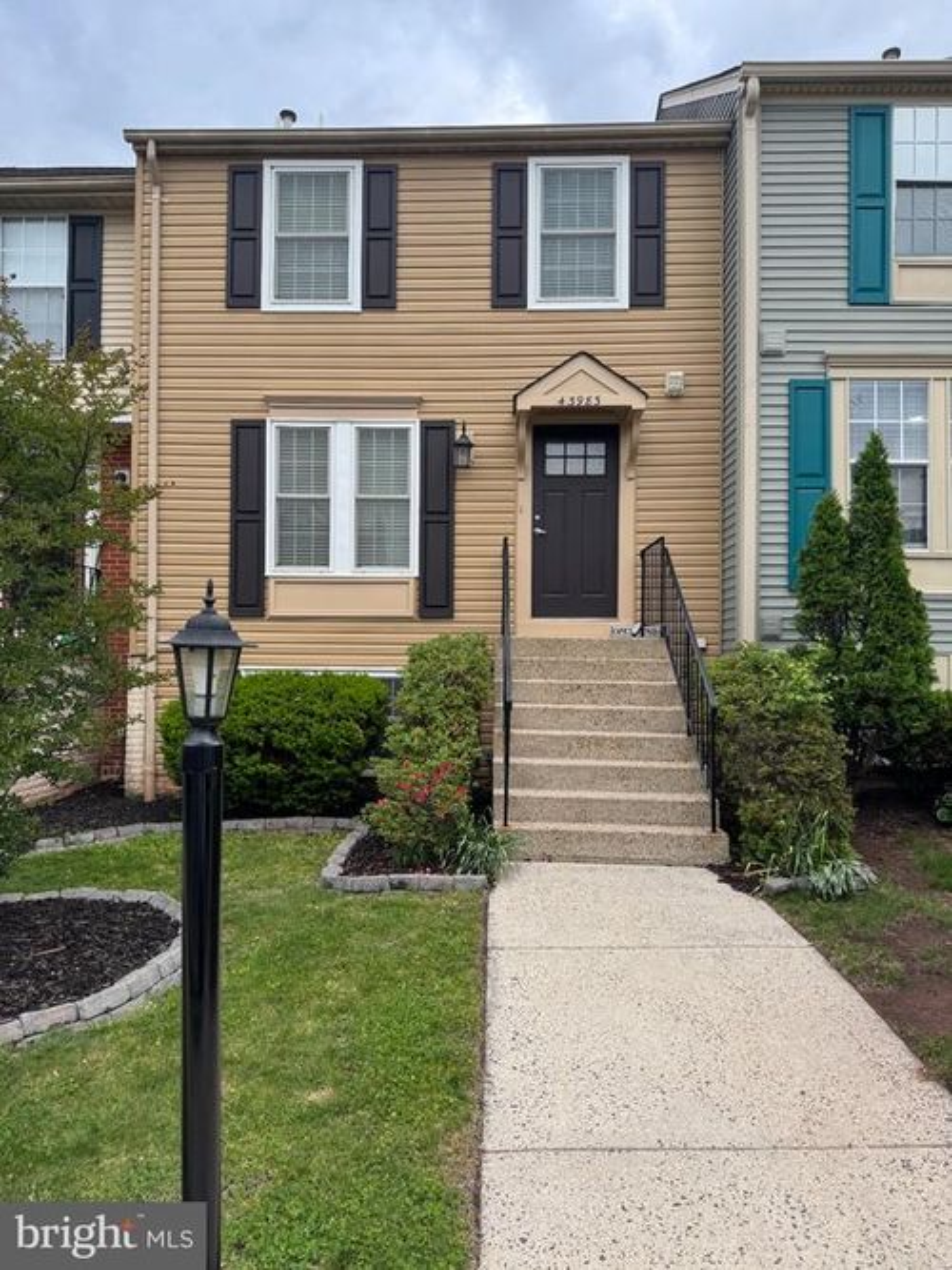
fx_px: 880
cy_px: 635
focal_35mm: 24
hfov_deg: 56.8
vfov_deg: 71.6
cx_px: 476
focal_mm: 6.76
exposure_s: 1/209
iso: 80
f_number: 1.78
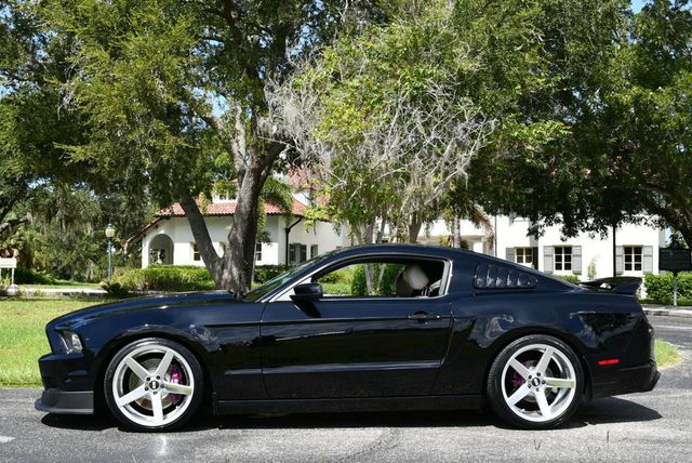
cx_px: 346
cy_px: 232
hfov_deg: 41.1
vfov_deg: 28.1
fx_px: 923
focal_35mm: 48
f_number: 8
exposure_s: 1/250
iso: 140
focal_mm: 24
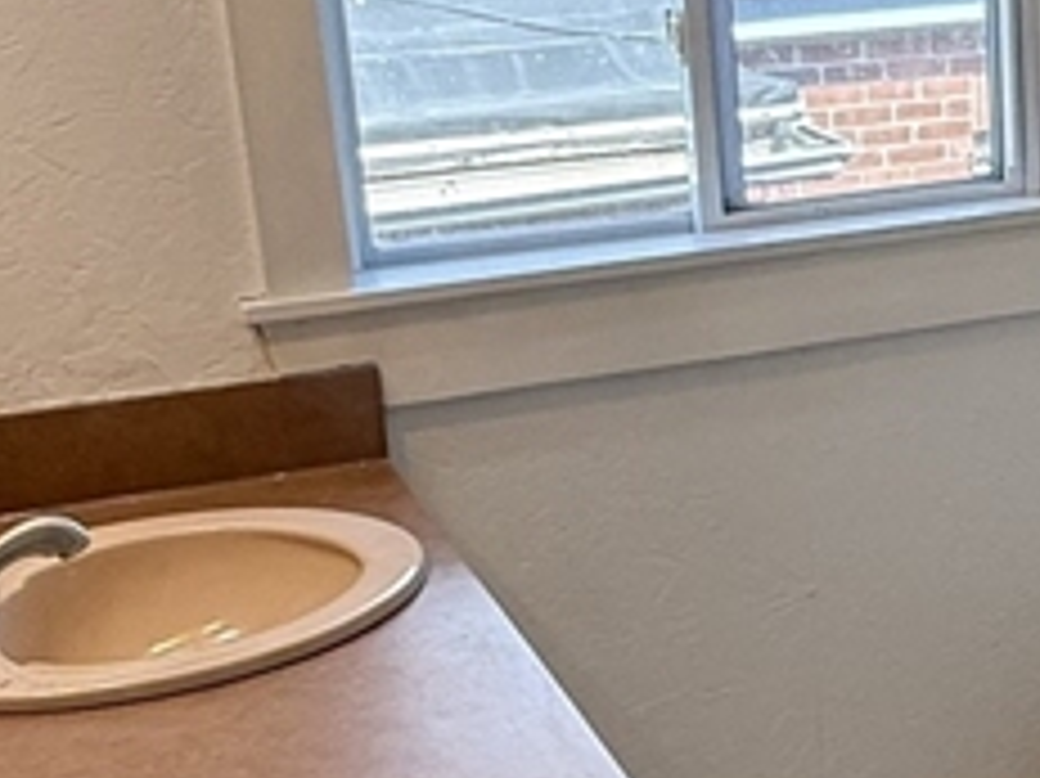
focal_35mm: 62
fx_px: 1862
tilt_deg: -11.4
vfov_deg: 23.6
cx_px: 954
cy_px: 378
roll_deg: +2.5
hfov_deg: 29.8
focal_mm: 2.22
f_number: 2.2
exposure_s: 1/120
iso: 100
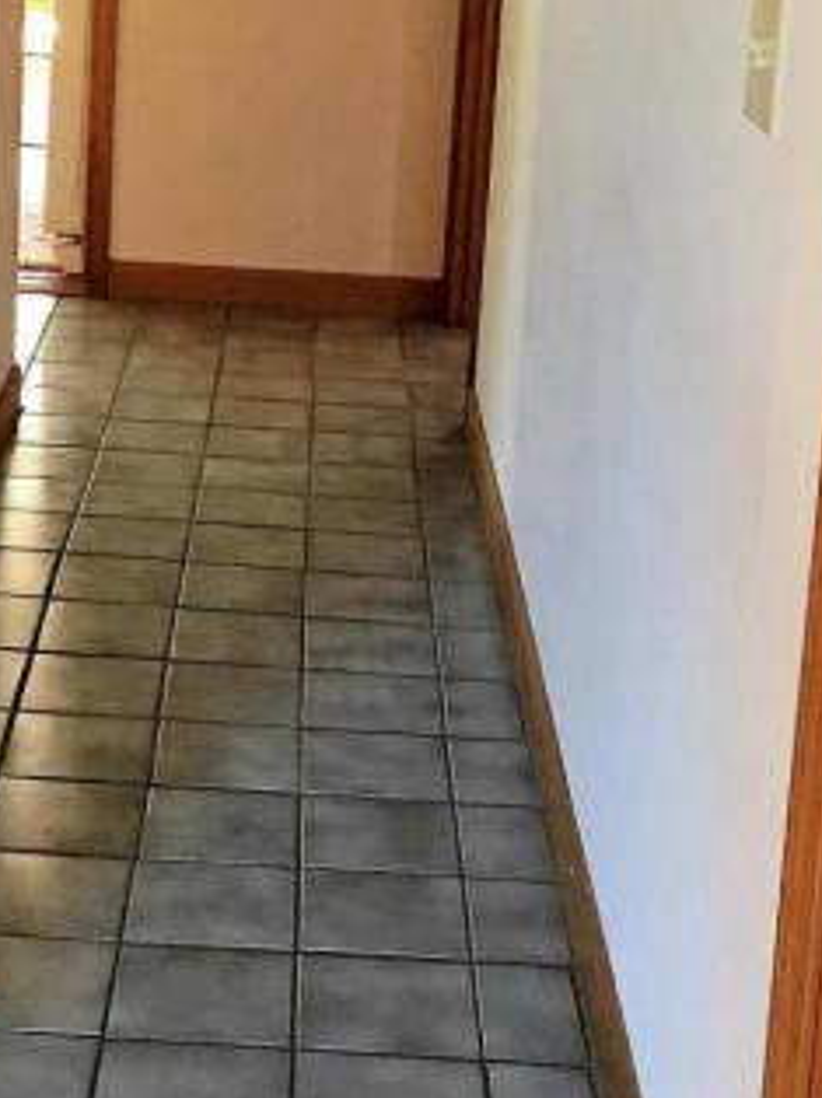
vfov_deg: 27.0
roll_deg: -1.7
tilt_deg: -10.5
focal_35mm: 71
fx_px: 2251
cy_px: 245
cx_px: 234
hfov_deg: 20.6
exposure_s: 1/15
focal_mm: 4.15
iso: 100
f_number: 2.2
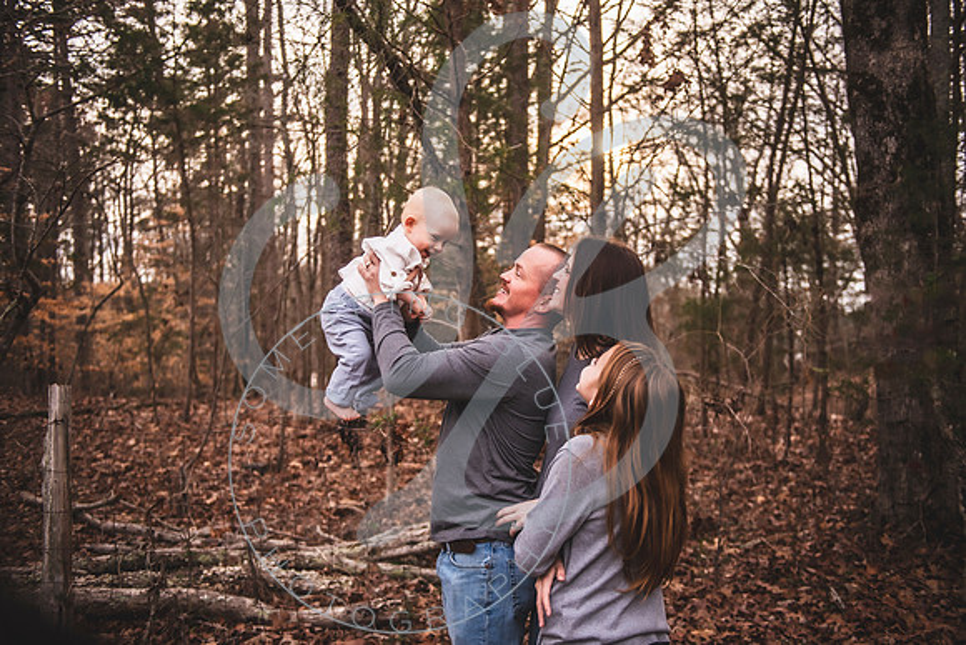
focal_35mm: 36
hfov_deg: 53.1
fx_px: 966
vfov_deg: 36.9
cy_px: 322
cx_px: 483
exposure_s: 1/250
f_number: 2.8
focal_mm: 36
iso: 100
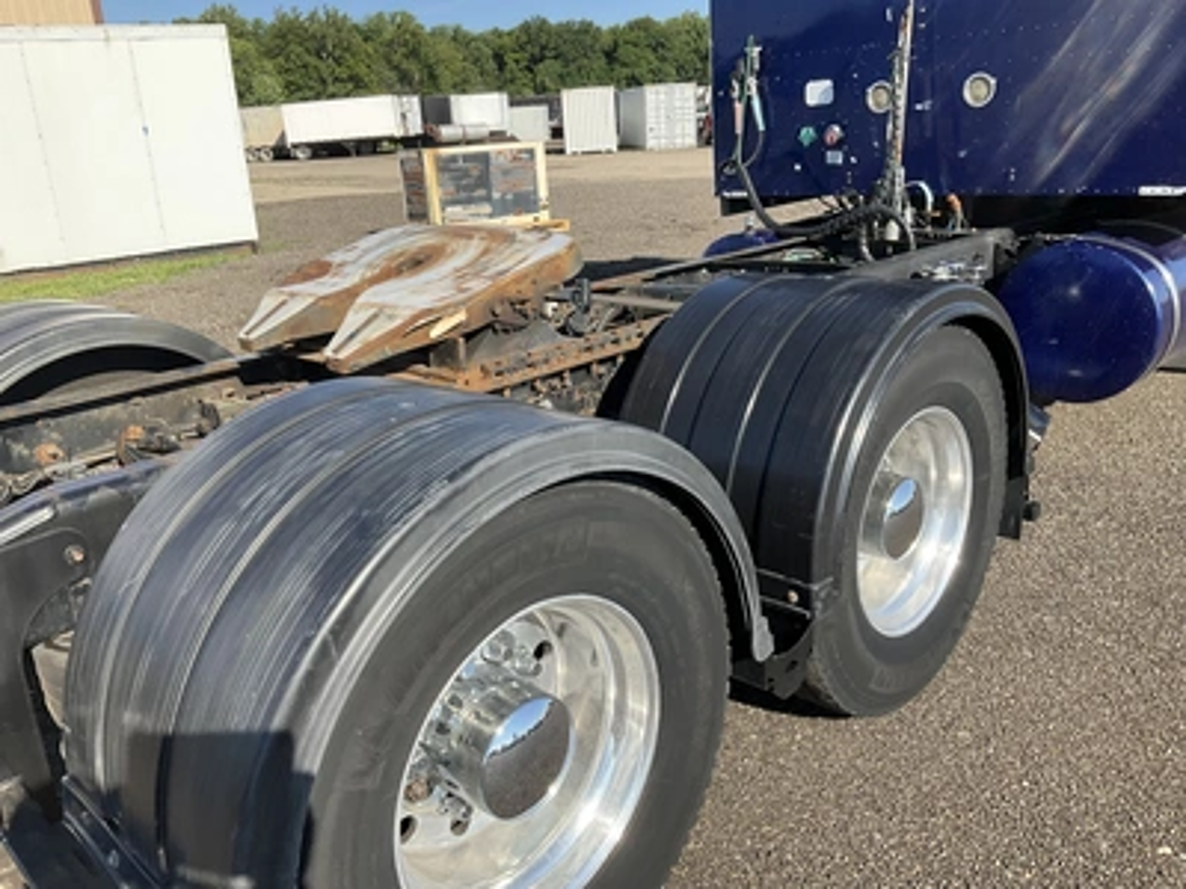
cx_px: 593
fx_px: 994
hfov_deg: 61.7
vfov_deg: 48.2
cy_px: 444
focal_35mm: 29
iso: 25
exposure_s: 1/929
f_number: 1.8
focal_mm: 3
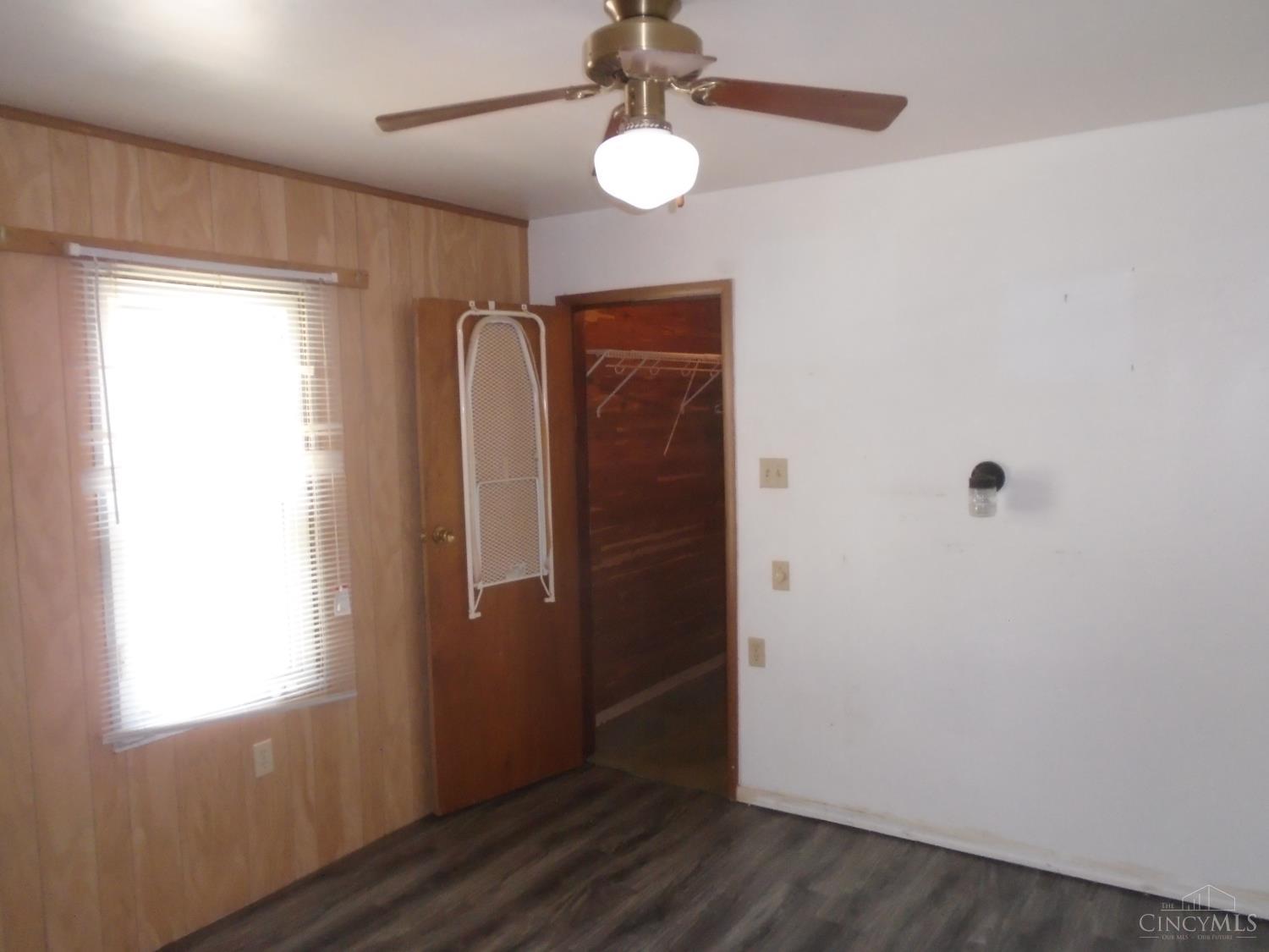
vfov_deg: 53.1
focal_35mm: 26
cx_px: 634
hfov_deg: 67.3
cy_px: 476
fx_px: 953
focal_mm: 4.6
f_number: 3.2
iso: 400
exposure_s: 1/30
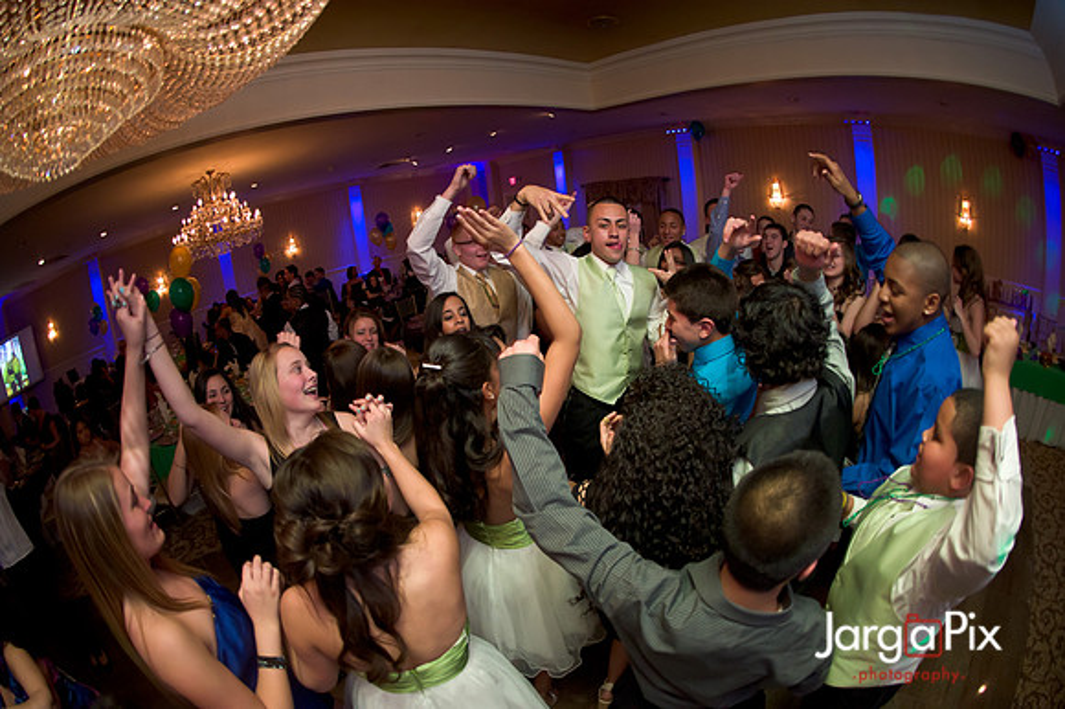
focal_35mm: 16
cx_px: 532
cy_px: 354
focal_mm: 16
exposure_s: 1/125
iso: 1600
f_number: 3.2
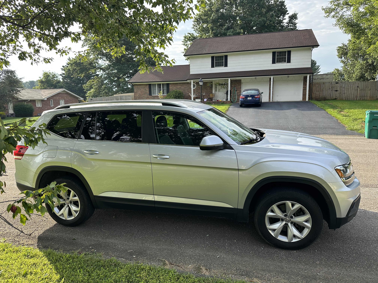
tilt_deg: -9.2
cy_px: 142
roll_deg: +0.9
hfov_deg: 71.6
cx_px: 189
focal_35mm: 24
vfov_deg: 56.8
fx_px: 262
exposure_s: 1/1095
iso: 80
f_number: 1.78
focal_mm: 6.86
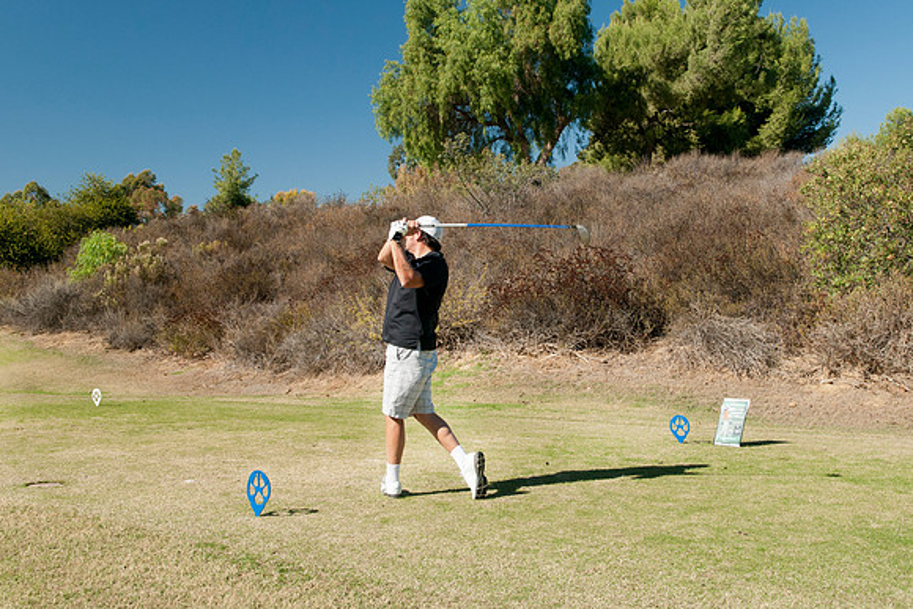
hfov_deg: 49.0
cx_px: 500
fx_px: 999
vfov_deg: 33.9
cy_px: 277
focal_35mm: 39
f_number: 8
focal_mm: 24
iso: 400
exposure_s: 1/250
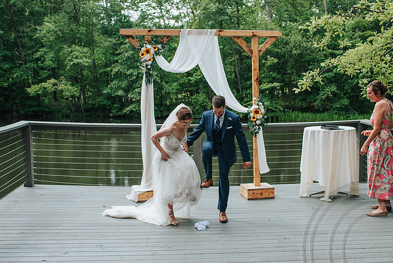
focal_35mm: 46
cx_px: 211
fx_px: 505
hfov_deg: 42.5
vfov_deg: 29.1
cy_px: 151
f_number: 3.5
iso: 220
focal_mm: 35
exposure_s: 1/800
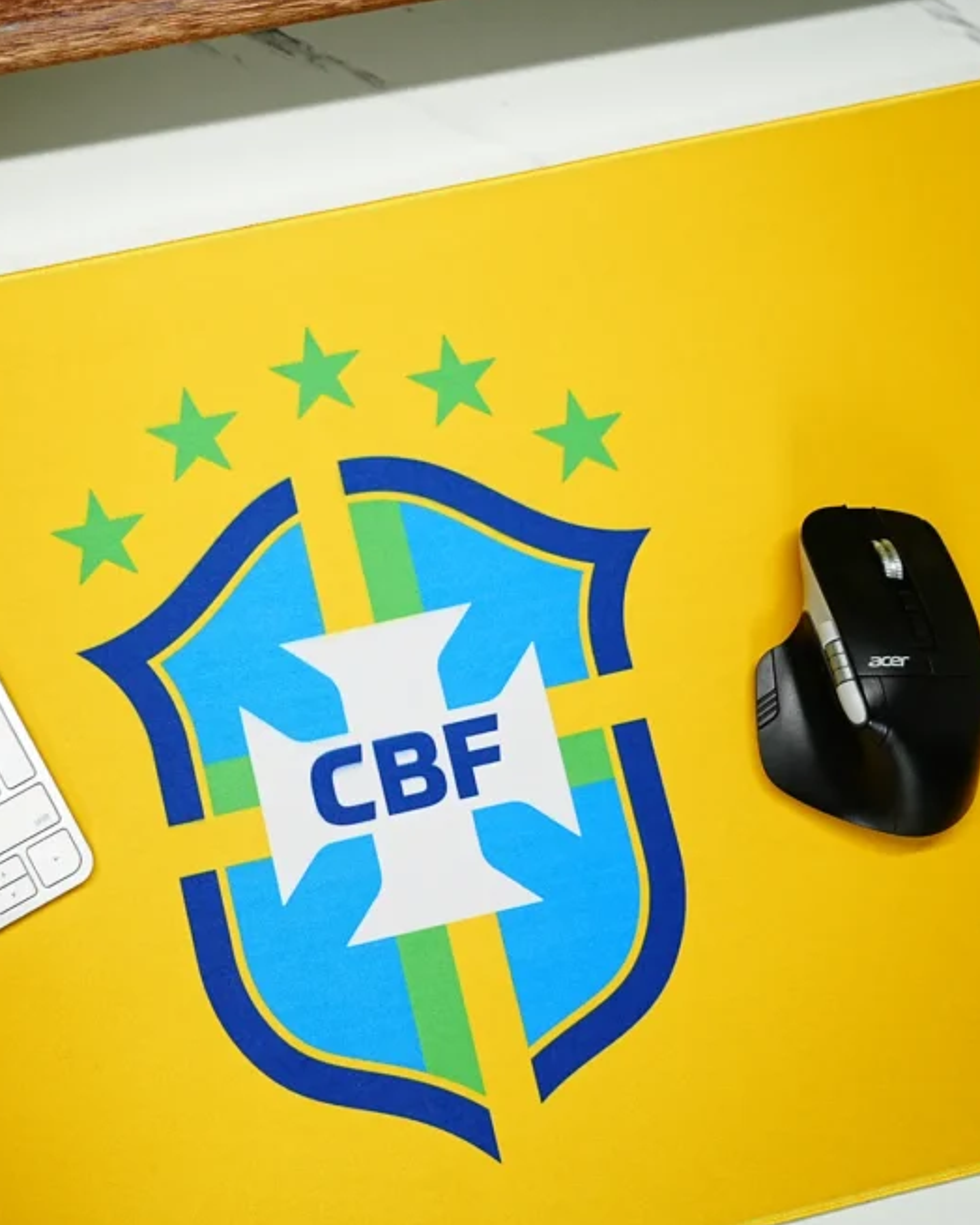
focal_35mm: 43
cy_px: 614
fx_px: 1559
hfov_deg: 34.5
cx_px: 310
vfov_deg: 42.9
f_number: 4
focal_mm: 30
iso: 1250
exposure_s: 1/80
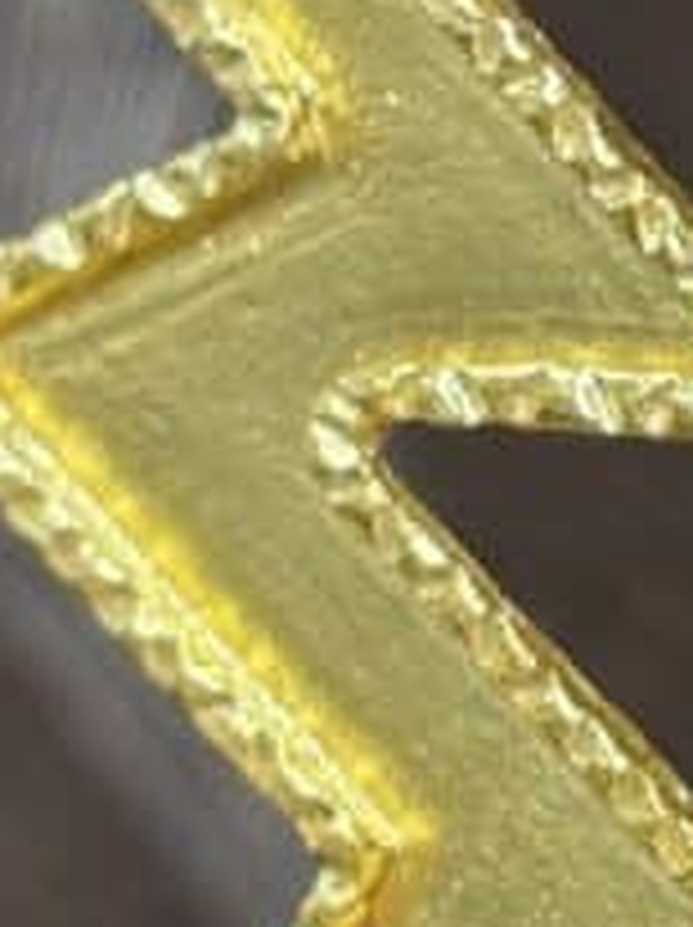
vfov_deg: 7.7
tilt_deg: +0.3
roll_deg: -1.9
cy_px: 558
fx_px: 6928
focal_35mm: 259
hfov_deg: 5.7
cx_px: 968
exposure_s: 1/50
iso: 40
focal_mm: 5.96
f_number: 1.6
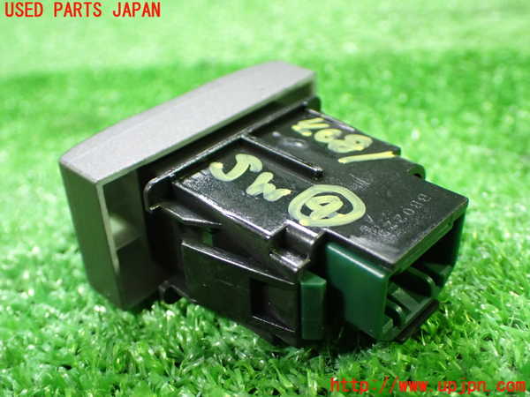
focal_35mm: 41
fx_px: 628
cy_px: 198
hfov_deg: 45.8
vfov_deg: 35.1
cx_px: 265
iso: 1250
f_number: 2.8
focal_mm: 7.31
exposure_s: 1/40
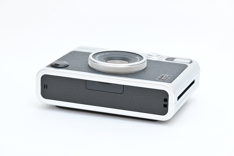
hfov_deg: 15.1
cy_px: 78
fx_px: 884
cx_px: 118
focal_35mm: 136
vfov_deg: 10.1
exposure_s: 1/50
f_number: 10
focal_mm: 90
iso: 1250
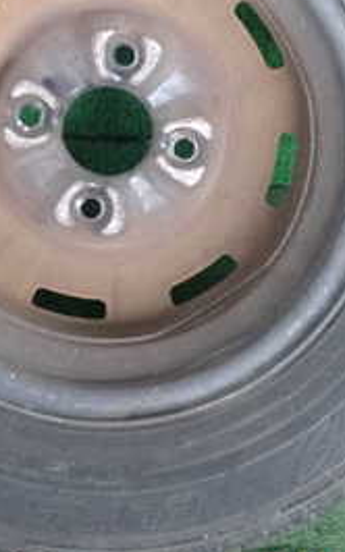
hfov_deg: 13.3
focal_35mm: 98
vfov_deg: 21.0
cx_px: 116
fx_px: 1476
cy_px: 135
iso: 1600
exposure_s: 1/125
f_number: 2.8
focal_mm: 7.31
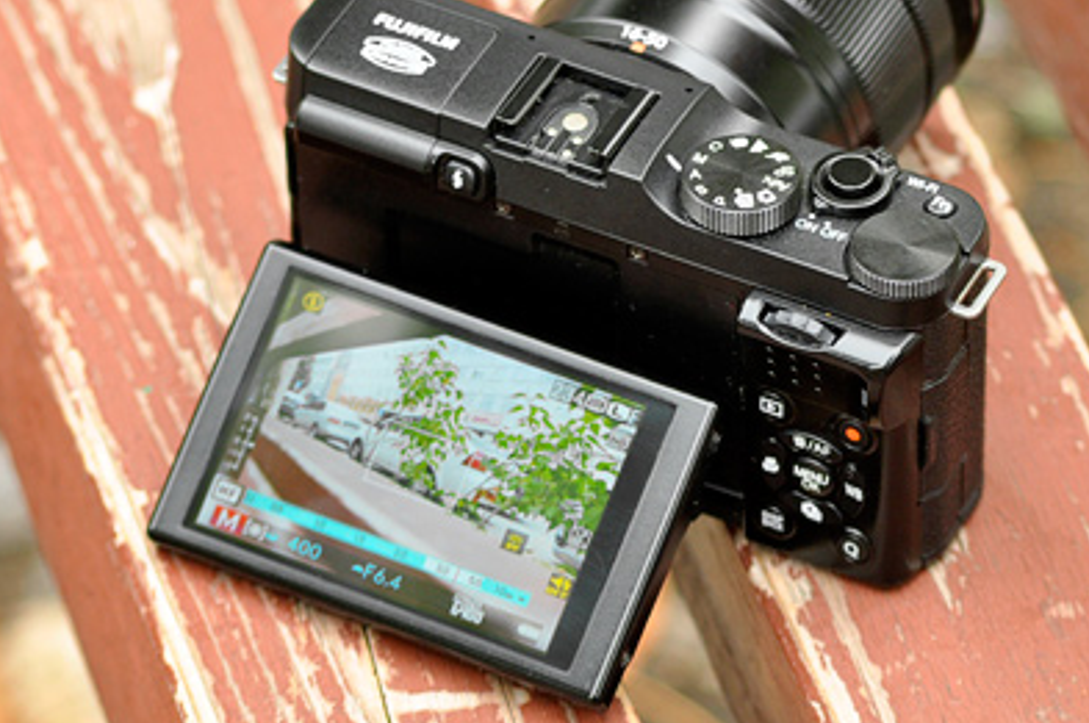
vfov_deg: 8.0
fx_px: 5166
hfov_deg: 12.0
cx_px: 770
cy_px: 253
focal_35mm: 171
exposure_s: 1/125
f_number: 4.5
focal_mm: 70
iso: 400
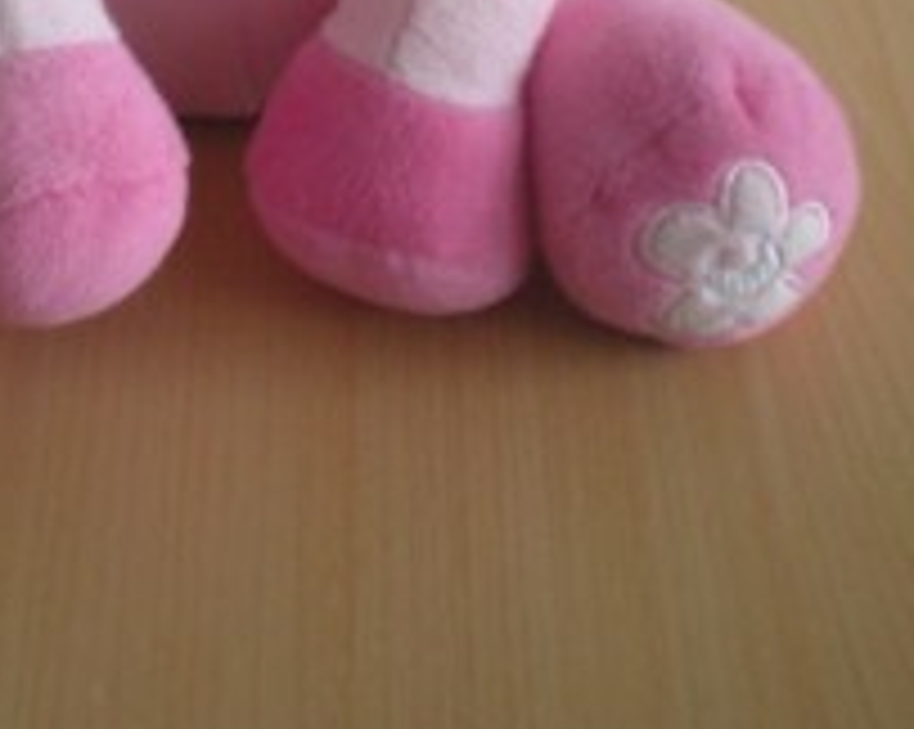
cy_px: -68
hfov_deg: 20.0
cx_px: 207
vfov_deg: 15.7
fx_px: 2567
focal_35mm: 95
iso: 200
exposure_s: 1/27
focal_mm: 6.3
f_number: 3.1
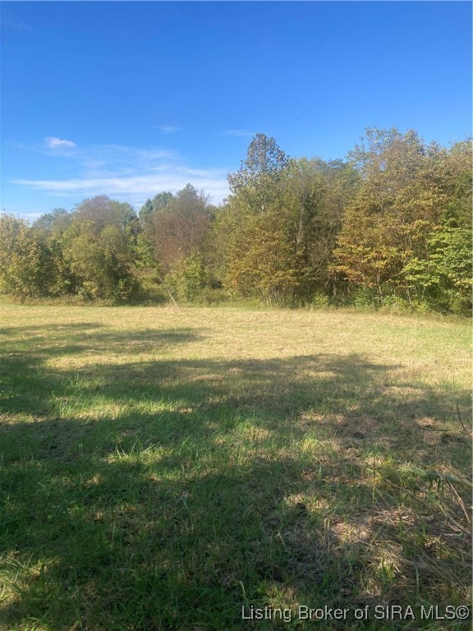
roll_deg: +1.2
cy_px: 316
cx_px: 236
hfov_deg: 49.7
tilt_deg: -5.9
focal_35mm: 28
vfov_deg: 63.4
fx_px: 510
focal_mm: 3.99
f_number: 1.8
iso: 20
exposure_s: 1/1012
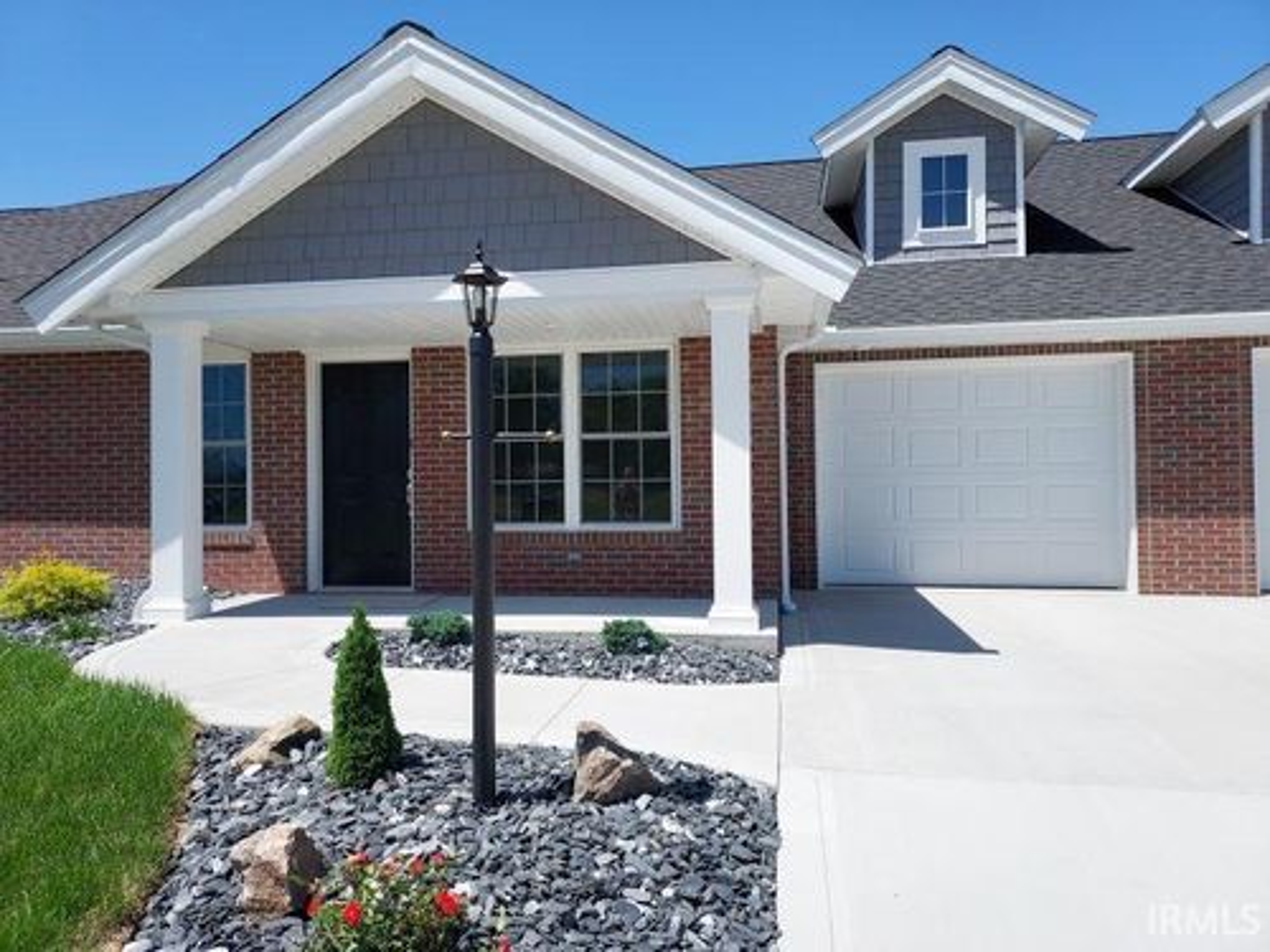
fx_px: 881
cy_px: 476
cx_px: 635
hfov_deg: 71.6
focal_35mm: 24
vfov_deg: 56.8
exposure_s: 1/1220
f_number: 1.8
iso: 40
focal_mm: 4.6
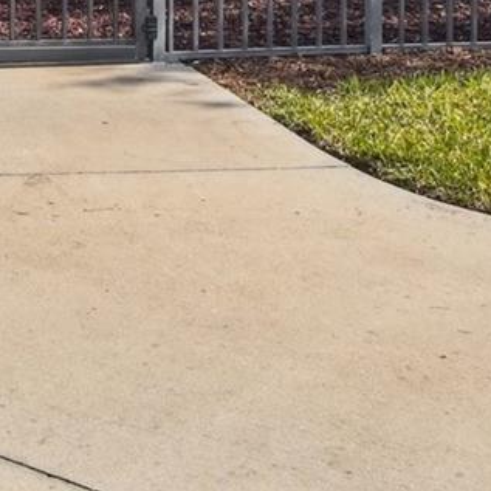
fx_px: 1444
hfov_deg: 17.9
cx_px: -161
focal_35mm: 90
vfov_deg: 17.0
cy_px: -293
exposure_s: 1/800
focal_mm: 14
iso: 100
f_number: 7.1
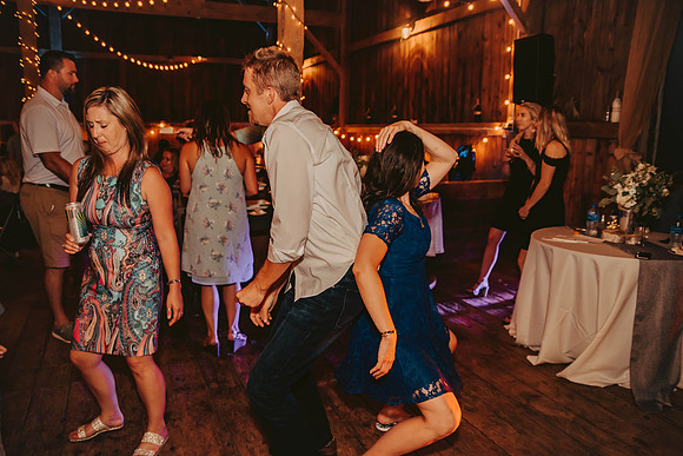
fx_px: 531
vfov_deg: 46.4
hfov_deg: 65.5
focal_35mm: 28
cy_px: 228
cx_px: 342
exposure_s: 1/125
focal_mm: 28
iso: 1250
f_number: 2.8
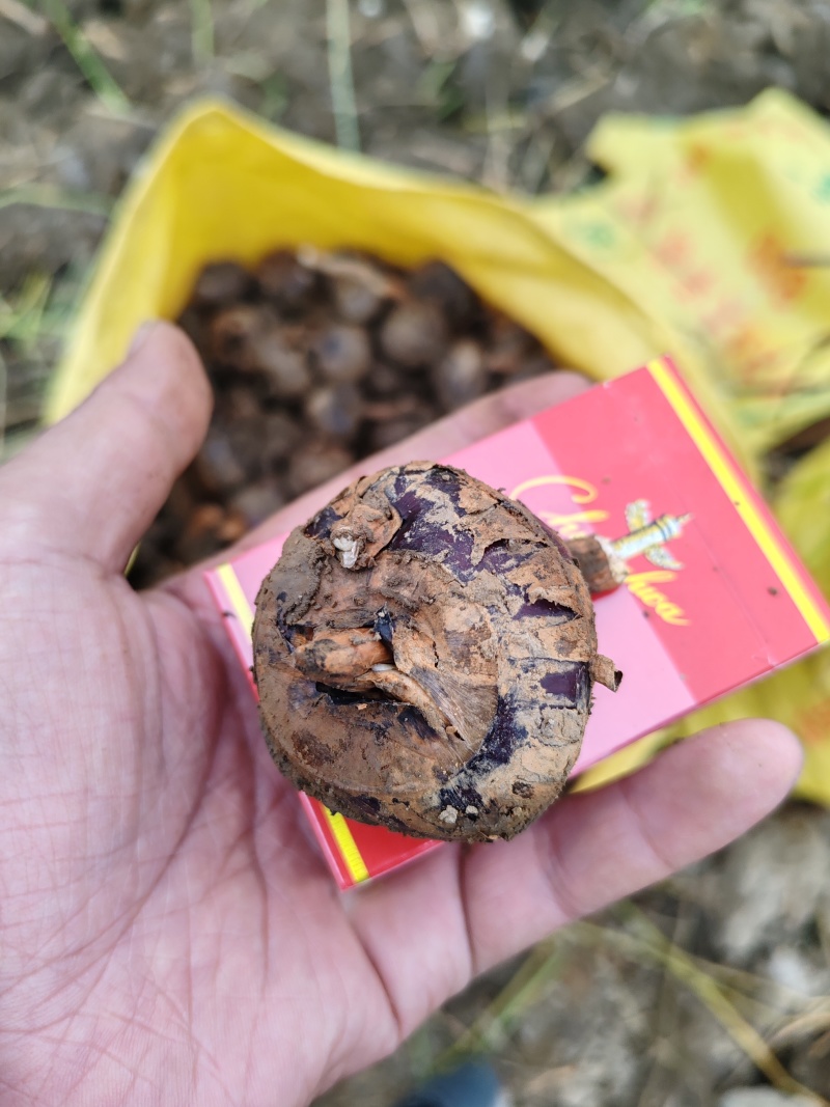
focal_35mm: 27
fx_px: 863
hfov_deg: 51.3
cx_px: 415
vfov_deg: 65.3
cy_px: 554
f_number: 1.9
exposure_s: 1/140
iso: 50
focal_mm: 6.12
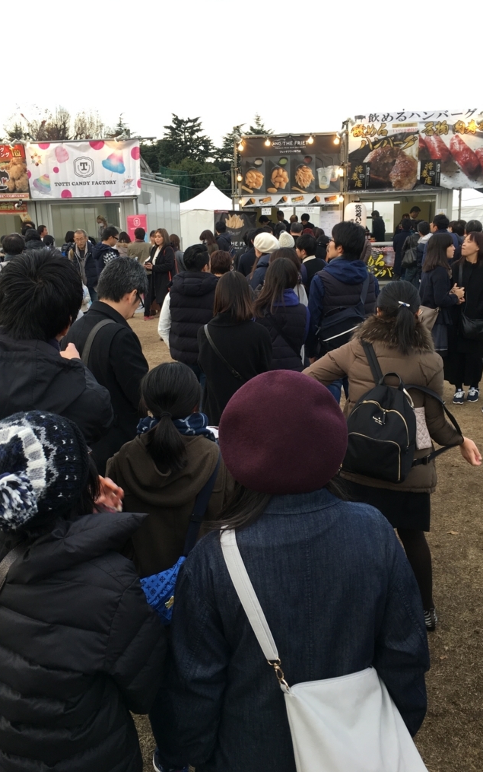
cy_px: 384
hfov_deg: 40.6
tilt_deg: -12.7
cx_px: 232
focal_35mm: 31
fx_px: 652
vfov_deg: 61.2
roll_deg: +2.6
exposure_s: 1/120
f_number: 2.2
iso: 32
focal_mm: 4.15
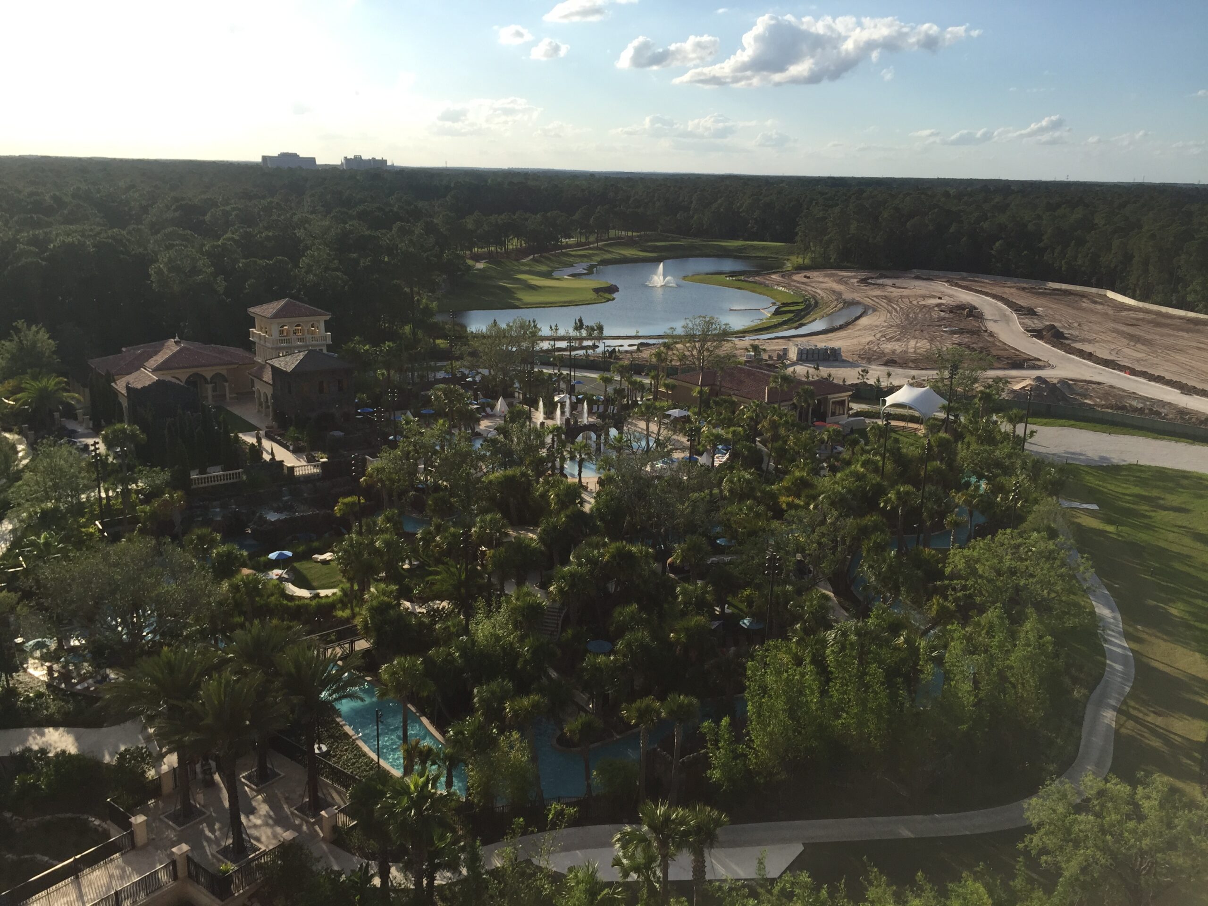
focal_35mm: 29
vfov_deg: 48.2
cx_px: 604
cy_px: 453
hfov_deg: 61.7
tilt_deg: -15.2
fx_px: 1012
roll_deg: -1.7
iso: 32
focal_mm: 4.15
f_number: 2.2
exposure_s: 1/1883
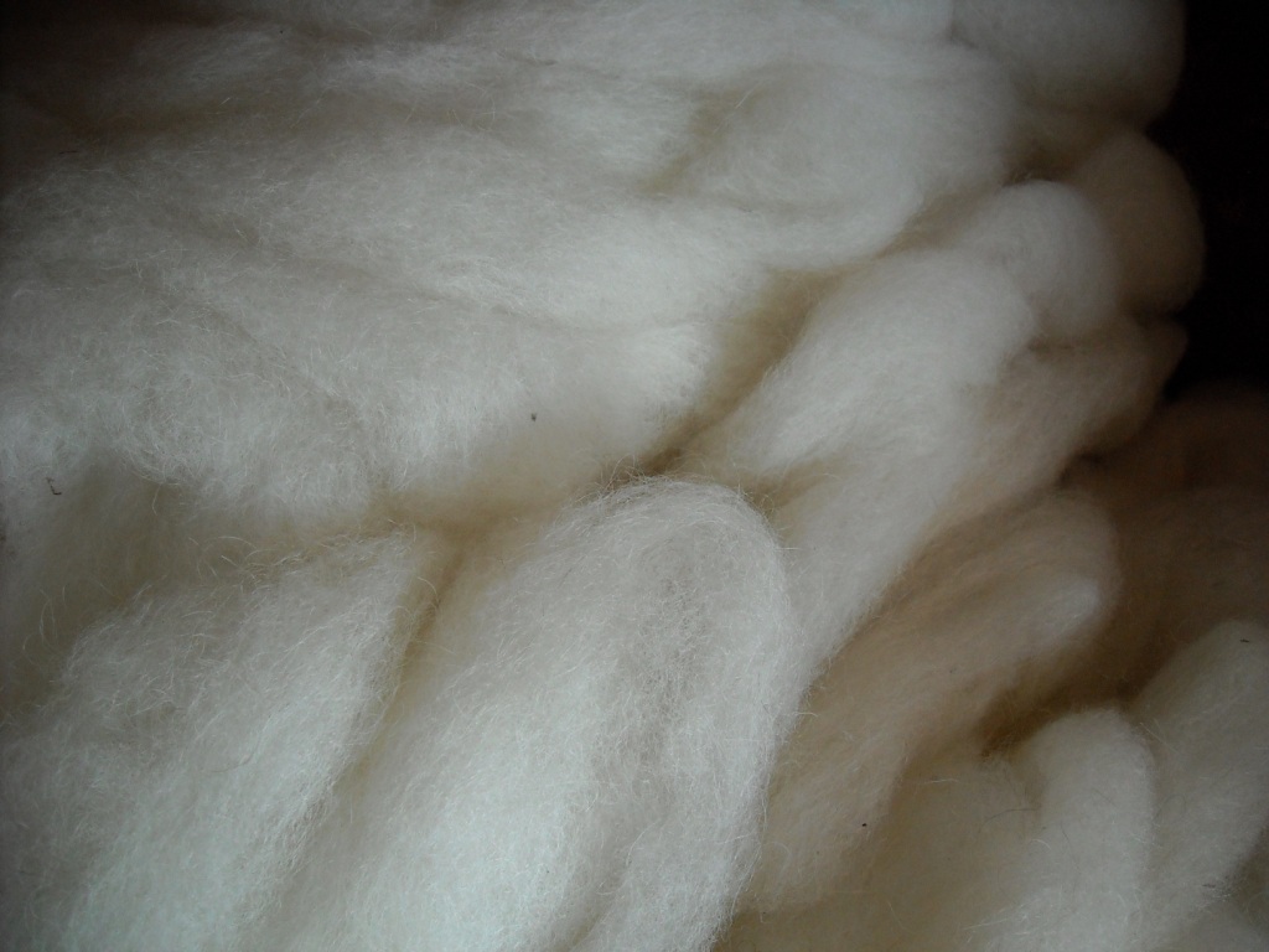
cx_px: 634
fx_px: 1283
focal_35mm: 35
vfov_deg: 40.7
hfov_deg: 52.6
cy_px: 476
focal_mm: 5.7
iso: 270
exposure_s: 1/192
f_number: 2.8
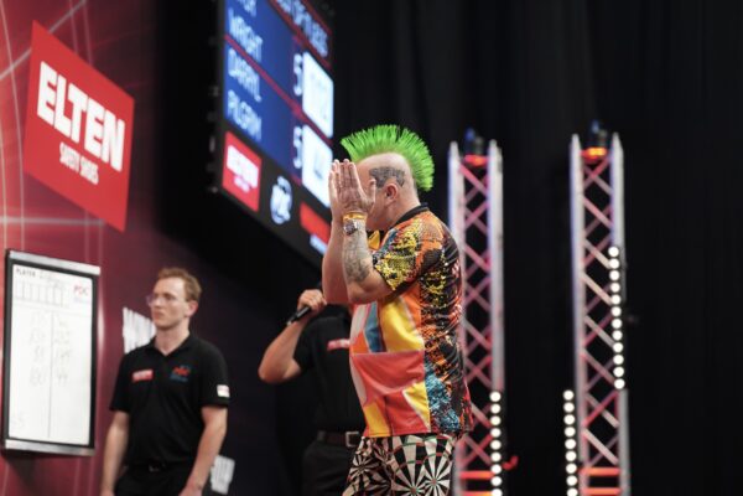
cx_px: 372
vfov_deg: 10.3
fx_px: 2745
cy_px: 248
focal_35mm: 133
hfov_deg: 15.4
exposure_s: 1/640
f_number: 2.8
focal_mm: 133
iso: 2500
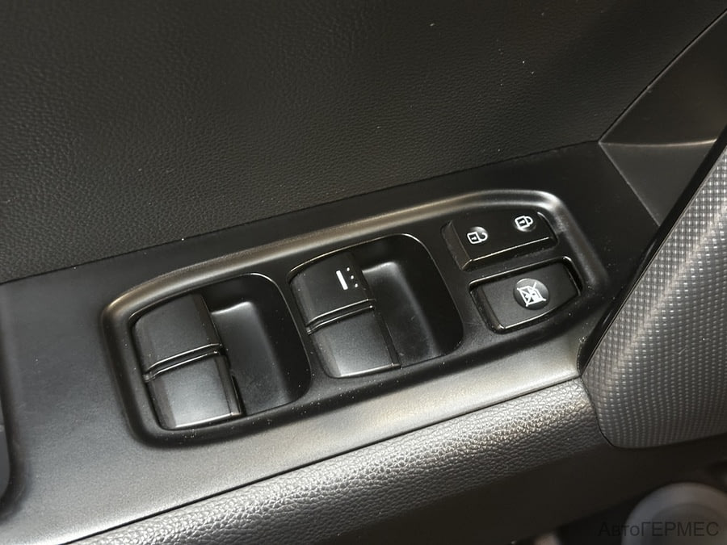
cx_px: 364
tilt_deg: -52.0
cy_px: 272
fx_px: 1008
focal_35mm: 48
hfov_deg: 39.7
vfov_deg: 30.3
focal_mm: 6.86
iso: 640
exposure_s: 1/20
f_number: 1.78
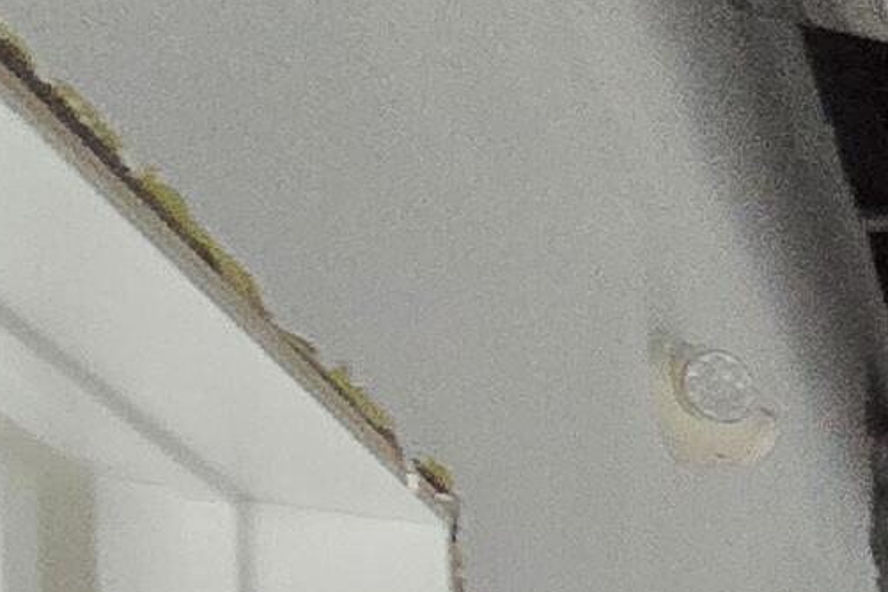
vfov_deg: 13.0
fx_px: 1998
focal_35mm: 81
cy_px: 1391
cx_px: 2582
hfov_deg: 12.0
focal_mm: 2.2
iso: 500
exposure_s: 1/60
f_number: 2.2
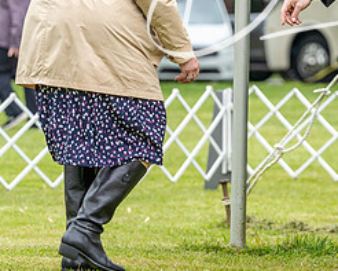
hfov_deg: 4.7
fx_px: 4103
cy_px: 87
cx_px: 379
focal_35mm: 410
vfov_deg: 3.8
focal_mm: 159
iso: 400
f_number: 4.5
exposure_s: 1/640
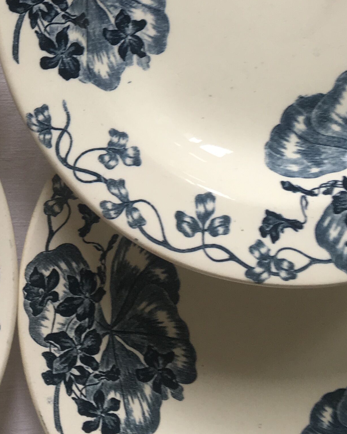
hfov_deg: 19.6
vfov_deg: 24.5
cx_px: -27
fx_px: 963
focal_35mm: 75
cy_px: 24
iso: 32
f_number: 2.2
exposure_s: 1/50
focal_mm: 4.15
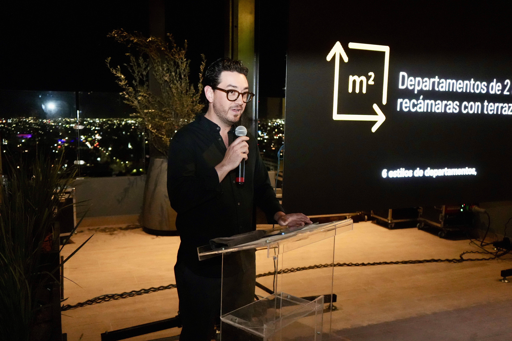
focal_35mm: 32
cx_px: 256
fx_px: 455
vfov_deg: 41.1
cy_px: 170
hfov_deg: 58.7
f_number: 4
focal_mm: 32
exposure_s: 1/320
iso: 12800
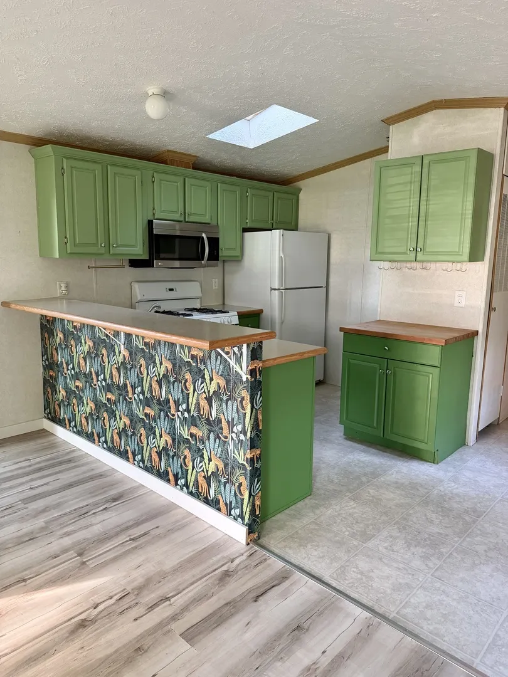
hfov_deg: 56.8
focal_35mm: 24
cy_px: 338
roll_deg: -1.1
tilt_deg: -10.4
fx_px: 470
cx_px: 254
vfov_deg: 71.6
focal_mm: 6.76
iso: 320
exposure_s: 1/60
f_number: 1.78
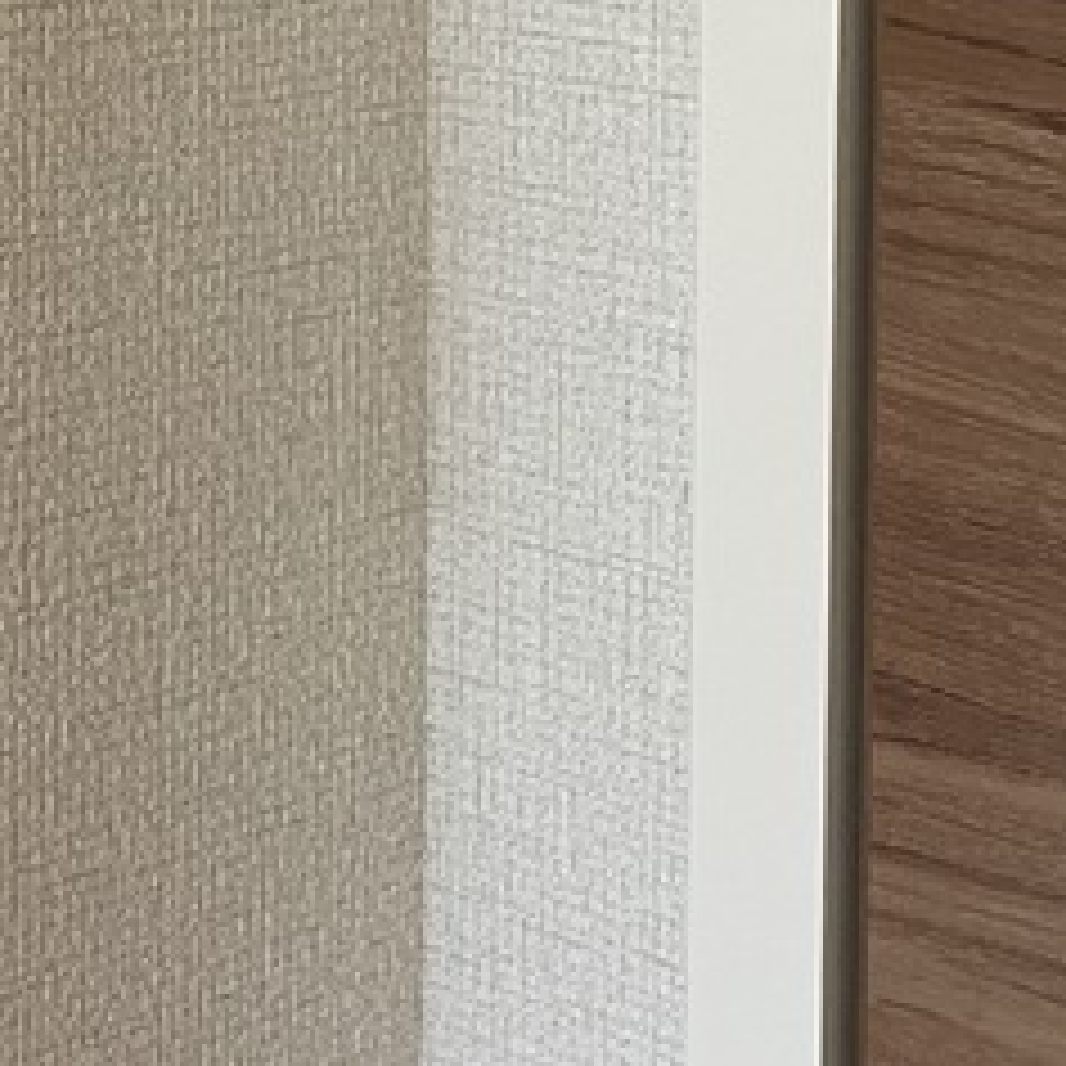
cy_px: -144
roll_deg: +0.0
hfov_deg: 17.5
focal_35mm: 93
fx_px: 3240
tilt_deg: -4.6
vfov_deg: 17.9
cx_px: -315
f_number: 1.6
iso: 320
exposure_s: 1/60
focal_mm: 4.2
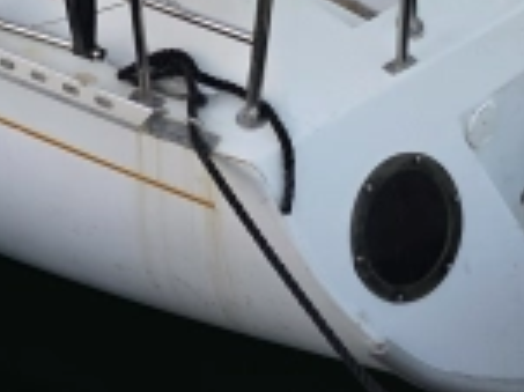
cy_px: -241
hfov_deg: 23.0
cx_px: 101
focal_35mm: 84
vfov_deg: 15.7
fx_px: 1271
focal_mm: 6.3
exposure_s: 1/180
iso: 64
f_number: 1.7
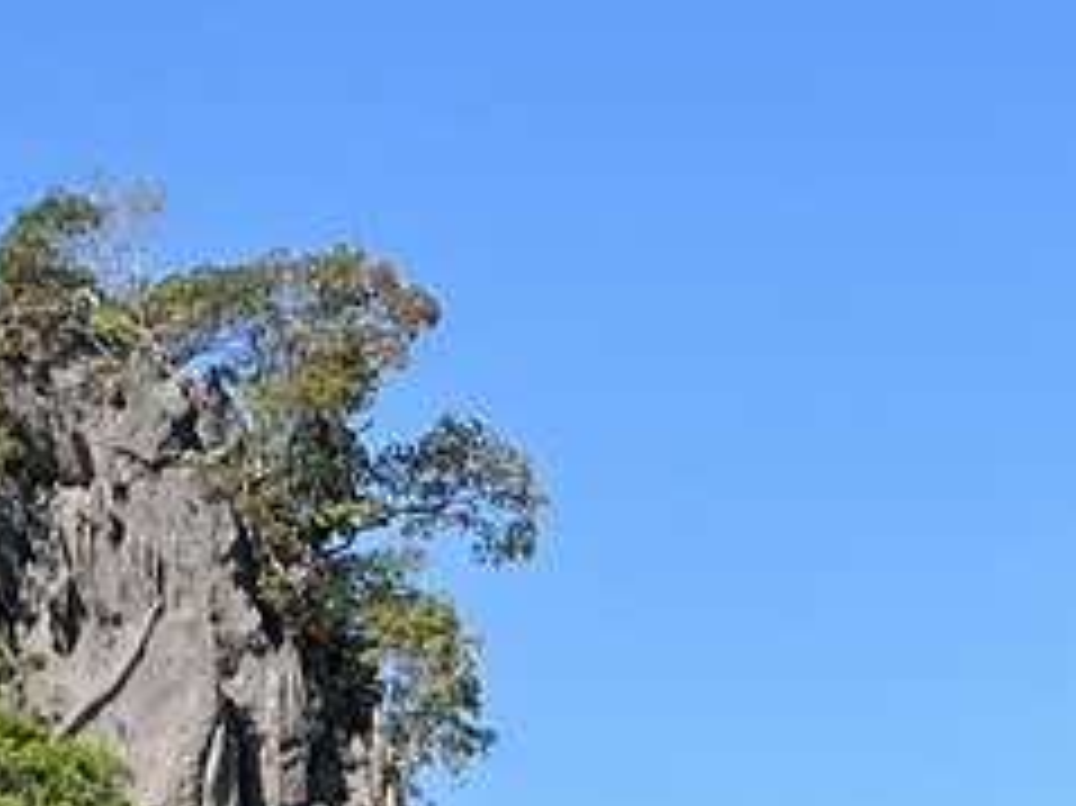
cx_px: 167
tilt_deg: +3.0
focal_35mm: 174
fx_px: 5406
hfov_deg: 11.3
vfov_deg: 8.2
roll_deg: +0.6
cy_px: 1544
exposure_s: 1/4115
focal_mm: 5.7
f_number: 1.5
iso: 50
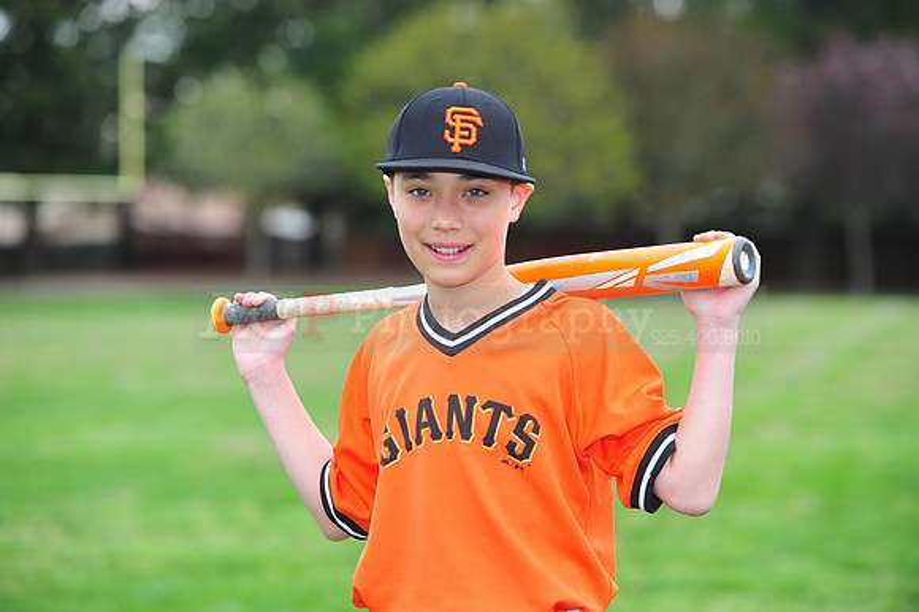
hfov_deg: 14.2
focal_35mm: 145
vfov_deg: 9.5
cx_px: 460
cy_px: 306
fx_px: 3699
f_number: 5
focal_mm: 145
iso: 400
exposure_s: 1/320
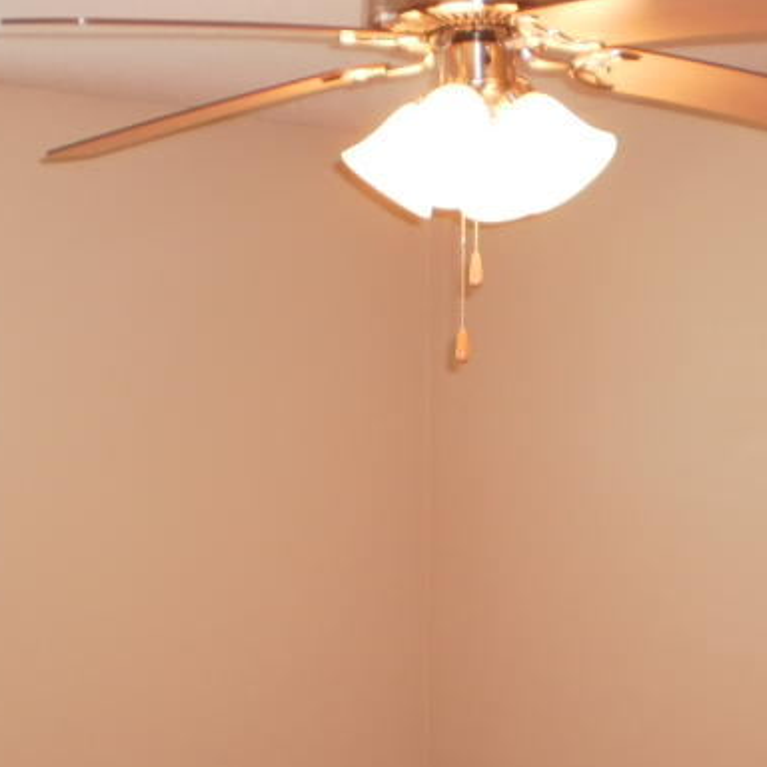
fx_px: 1329
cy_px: 461
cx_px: 419
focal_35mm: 53
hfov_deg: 32.2
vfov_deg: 32.1
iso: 125
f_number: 3.1
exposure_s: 1/30
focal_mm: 6.3
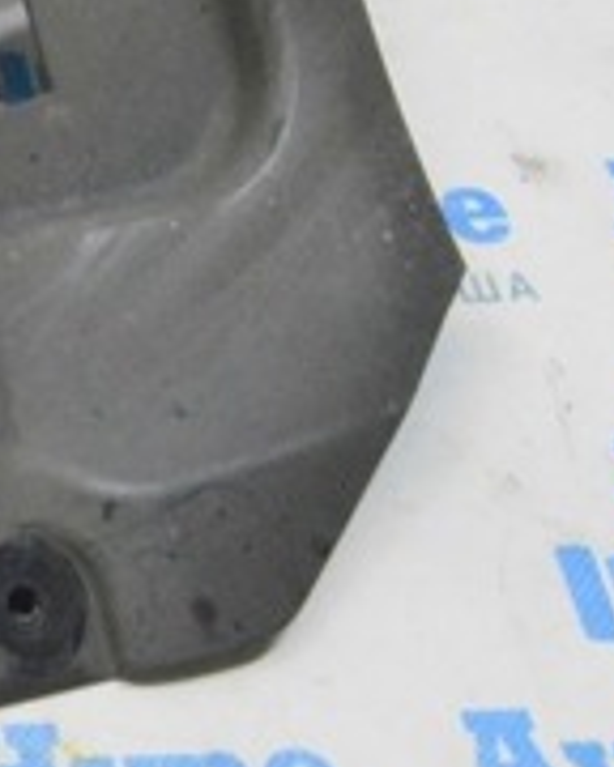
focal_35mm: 120
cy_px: -32
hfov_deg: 11.4
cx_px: -686
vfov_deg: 15.7
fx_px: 2726
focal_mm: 24
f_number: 20
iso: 6400
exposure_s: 1/20
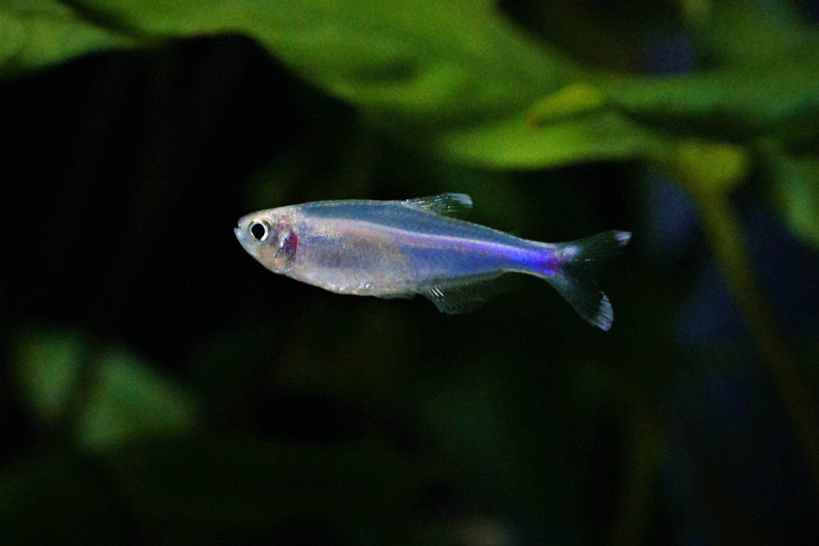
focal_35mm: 202
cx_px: 410
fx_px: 4606
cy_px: 273
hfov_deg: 10.2
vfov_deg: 6.8
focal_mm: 135
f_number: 5.6
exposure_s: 1/250
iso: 10000
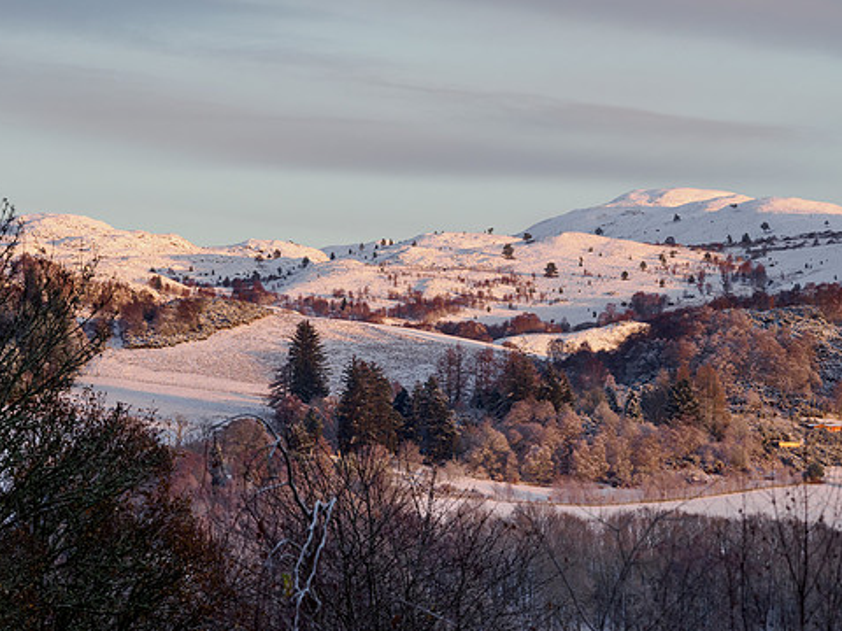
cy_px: 267
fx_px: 7930
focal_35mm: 326
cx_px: 384
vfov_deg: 4.6
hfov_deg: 6.1
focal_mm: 135
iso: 200
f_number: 5.6
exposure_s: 1/160
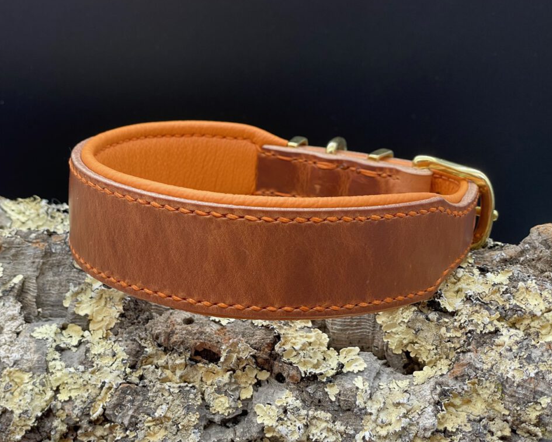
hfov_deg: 34.1
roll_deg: +1.6
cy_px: 218
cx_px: 262
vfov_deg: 27.6
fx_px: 899
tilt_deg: -22.4
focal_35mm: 55
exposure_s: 1/100
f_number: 2
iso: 80
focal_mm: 6
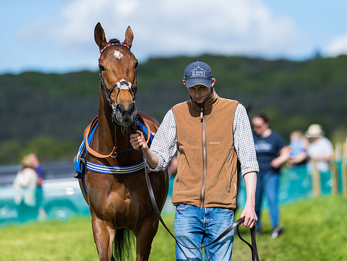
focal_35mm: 219
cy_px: 96
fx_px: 2196
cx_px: 222
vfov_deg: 6.8
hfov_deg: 9.0
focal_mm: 135
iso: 50
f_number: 2
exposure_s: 1/3200
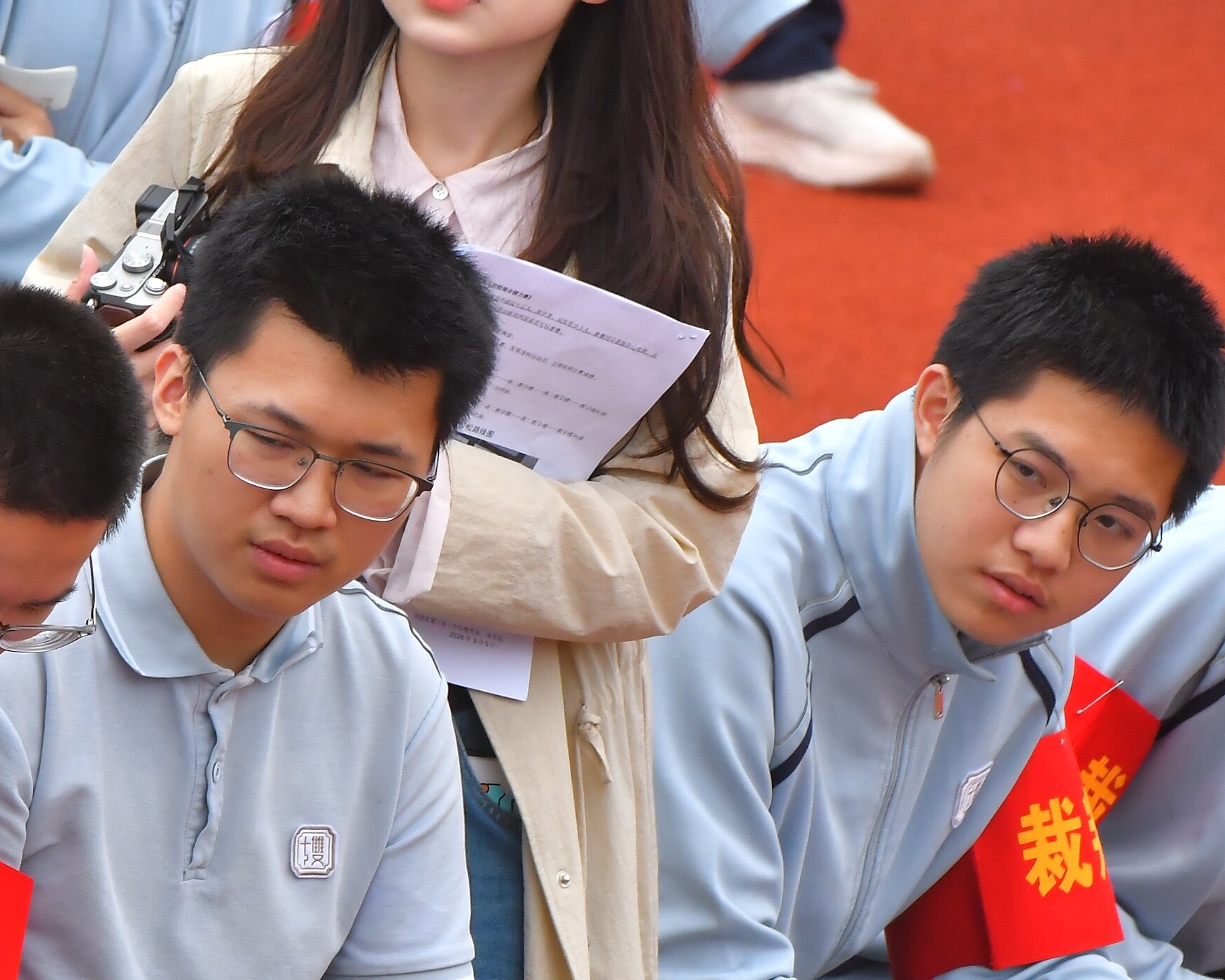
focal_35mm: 1287
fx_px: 46661
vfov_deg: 1.2
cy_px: 512
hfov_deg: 1.5
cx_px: -94
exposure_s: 1/640
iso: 1000
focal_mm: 400
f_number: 11
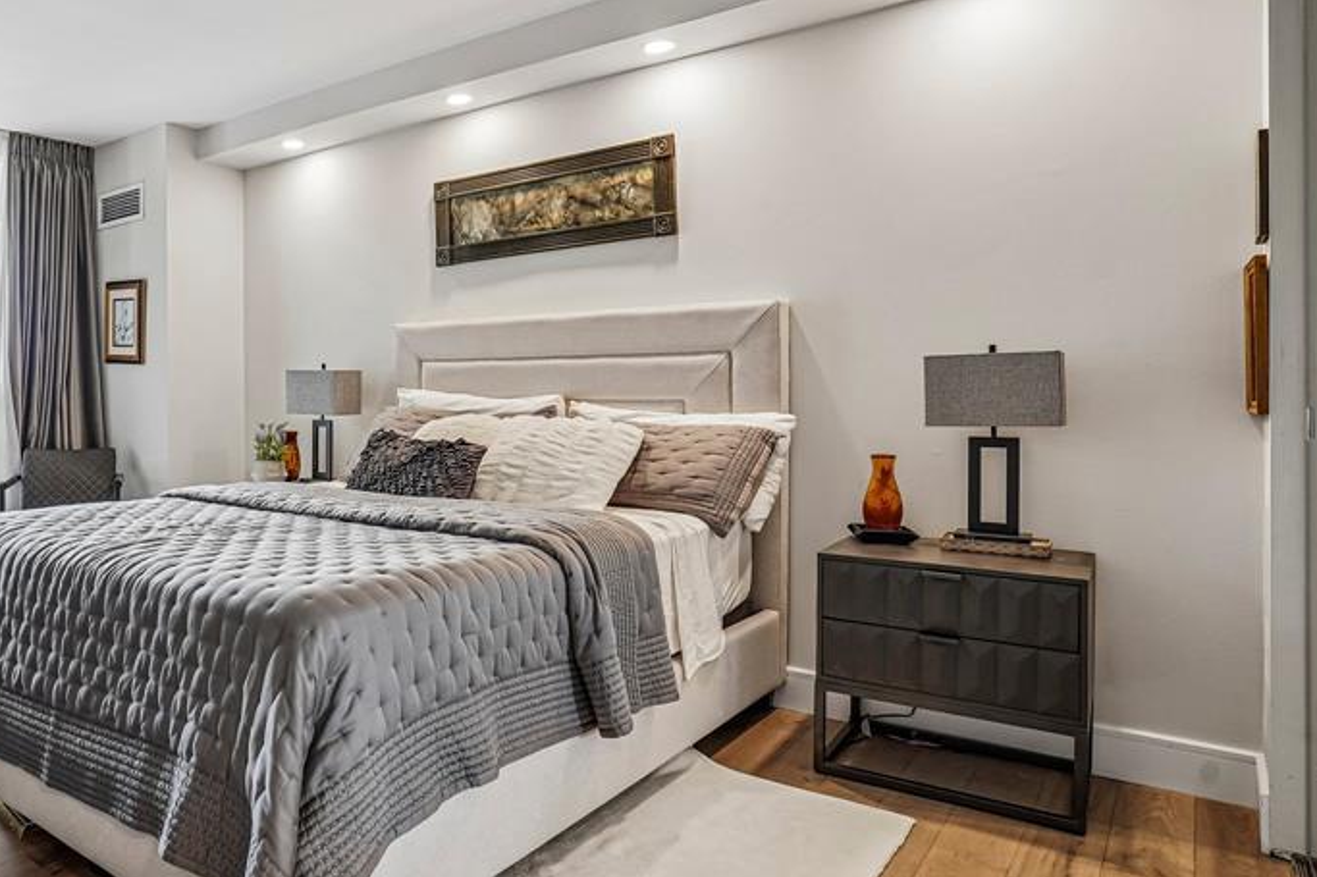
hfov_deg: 69.3
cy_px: 409
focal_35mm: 24
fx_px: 878
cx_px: 343
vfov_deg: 53.1
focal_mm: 16
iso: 640
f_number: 8
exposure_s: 1/30
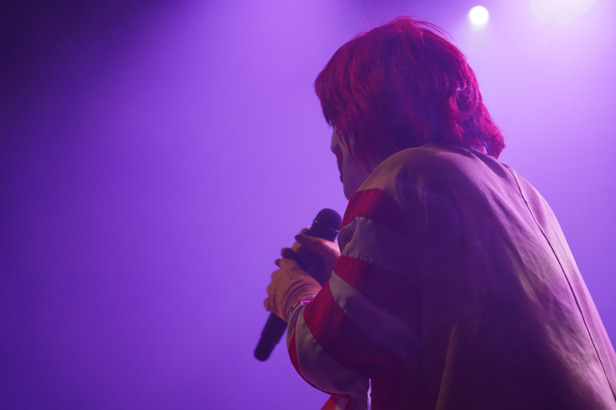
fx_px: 1797
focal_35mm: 105
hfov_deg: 19.5
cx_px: 308
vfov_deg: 13.0
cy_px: 205
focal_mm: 105
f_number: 4
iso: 1000
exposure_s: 1/160
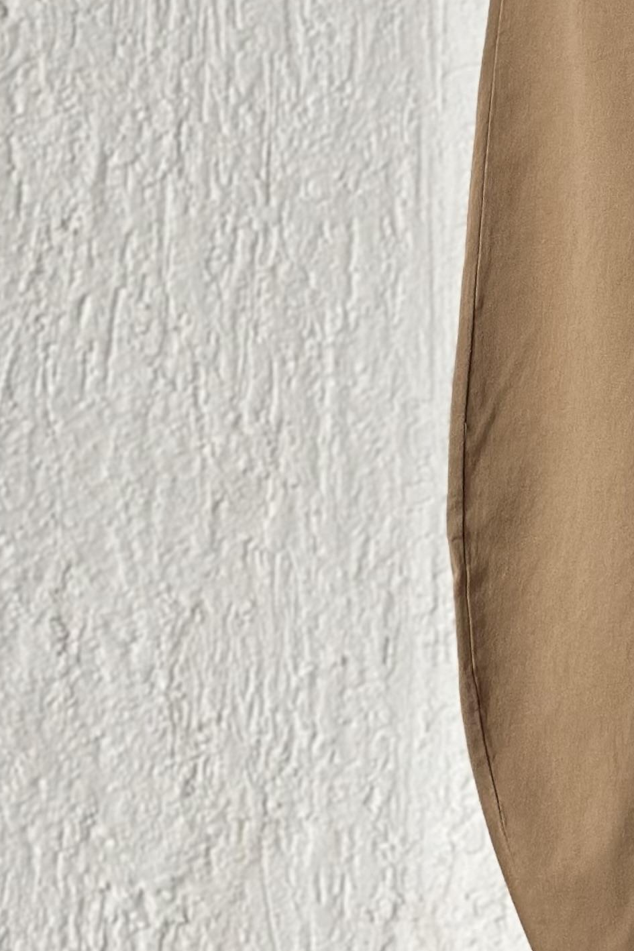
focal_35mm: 142
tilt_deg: +2.0
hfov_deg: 9.4
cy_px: 285
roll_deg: -0.8
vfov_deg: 14.4
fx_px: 3752
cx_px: 923
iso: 80
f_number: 1.78
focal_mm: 6.86
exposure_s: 1/121
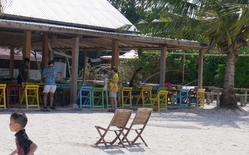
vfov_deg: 15.4
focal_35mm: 85
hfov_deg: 24.4
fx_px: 577
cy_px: 71
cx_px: 110
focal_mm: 23
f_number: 11
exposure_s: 1/400
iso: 200
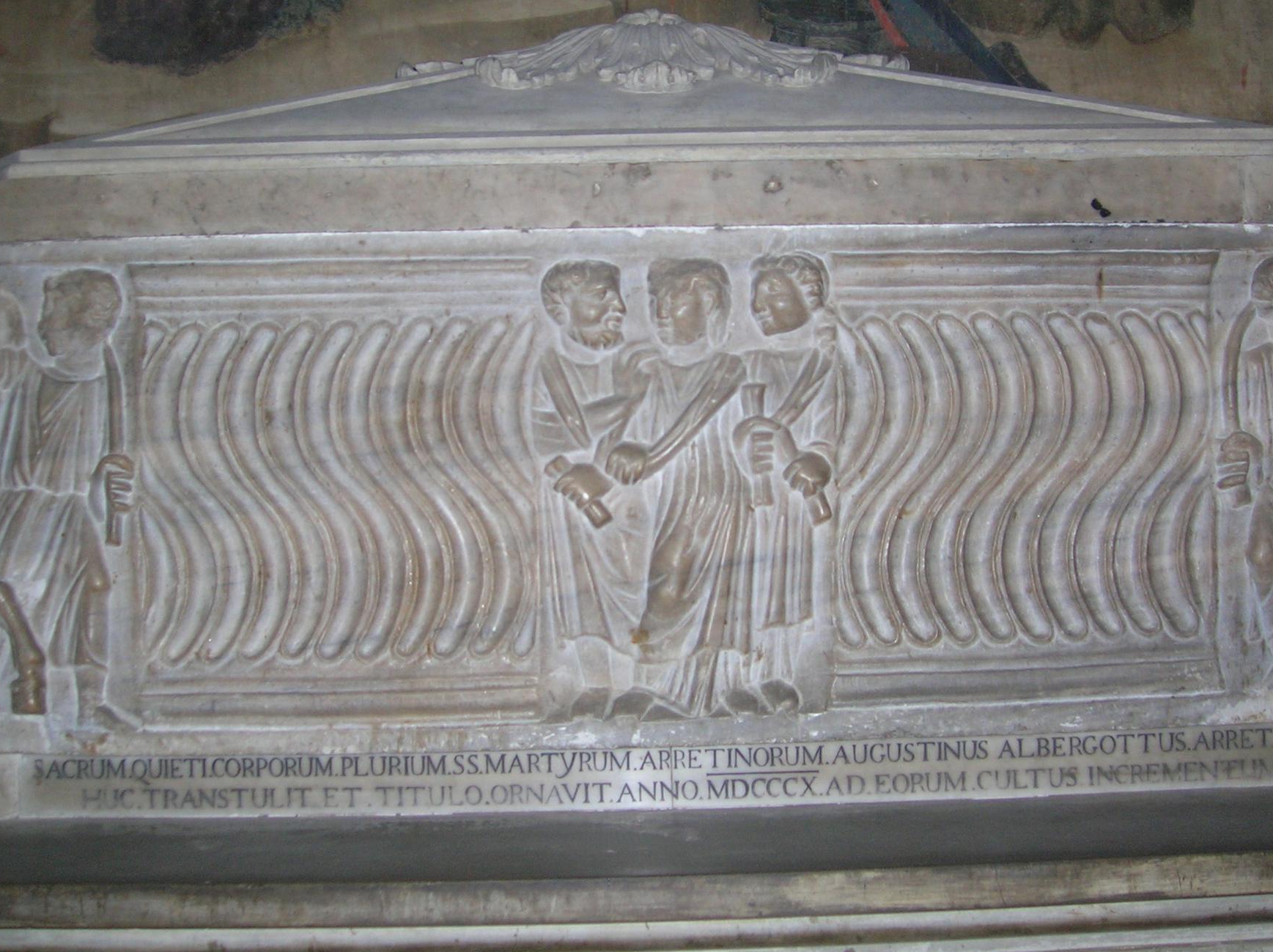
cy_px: 432
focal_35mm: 42
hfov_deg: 44.8
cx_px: 640
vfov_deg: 34.3
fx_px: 1543
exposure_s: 1/60.1
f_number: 3
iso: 100
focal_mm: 6.4
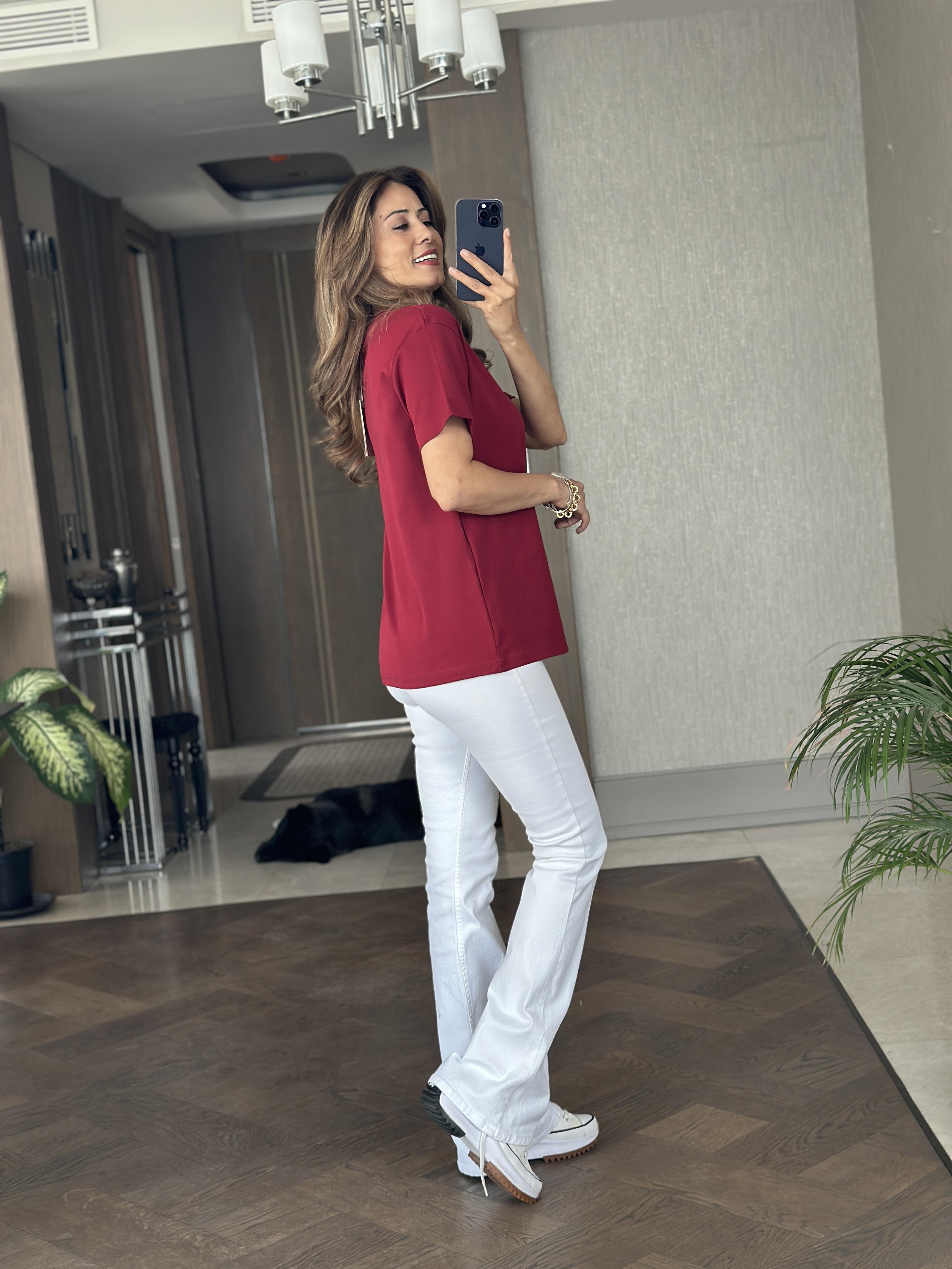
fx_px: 1760
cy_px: 634
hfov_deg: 30.3
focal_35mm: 48
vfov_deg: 39.7
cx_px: 476
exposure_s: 1/60
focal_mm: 6.86
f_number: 1.78
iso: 160
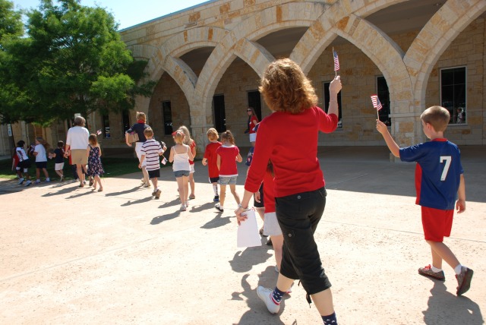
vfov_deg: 40.0
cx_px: 243
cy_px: 162
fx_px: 446
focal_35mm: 33
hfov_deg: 57.2
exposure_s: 1/200
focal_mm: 22
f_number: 6.3
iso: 100
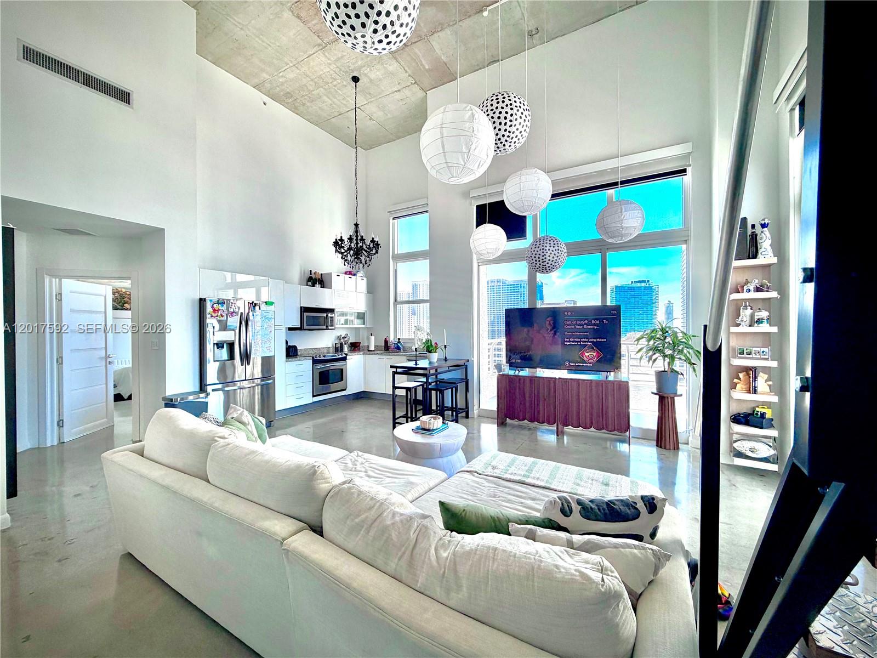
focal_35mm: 14
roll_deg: +1.2
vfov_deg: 85.7
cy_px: 329
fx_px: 355
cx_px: 438
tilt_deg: -1.0
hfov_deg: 102.1
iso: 64
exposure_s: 1/152
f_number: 2.2
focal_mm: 2.22
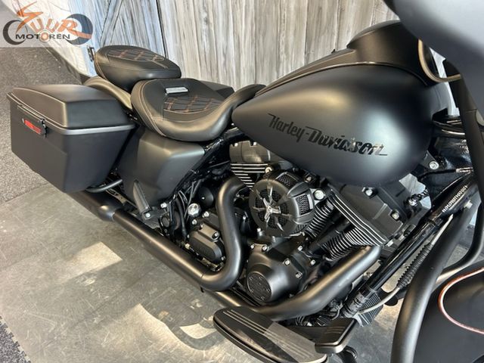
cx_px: 242
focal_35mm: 26
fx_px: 364
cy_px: 182
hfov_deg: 67.3
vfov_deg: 53.1
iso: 160
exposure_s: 1/50
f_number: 1.5
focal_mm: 5.7
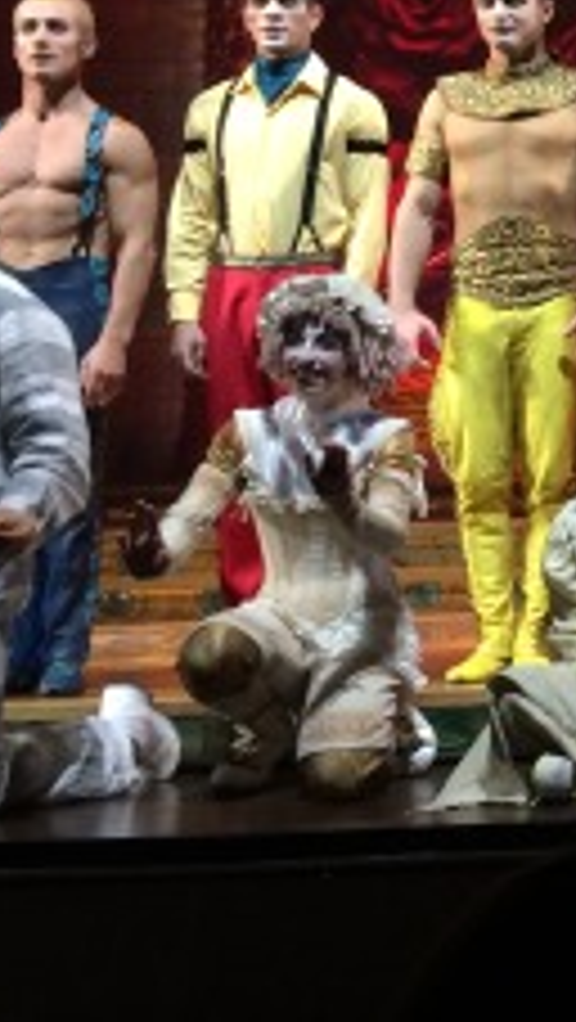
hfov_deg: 11.8
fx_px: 2412
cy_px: 266
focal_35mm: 89
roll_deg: +1.7
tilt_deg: +2.8
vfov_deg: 23.7
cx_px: 1233
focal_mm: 4.15
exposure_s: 1/30
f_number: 2.2
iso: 32
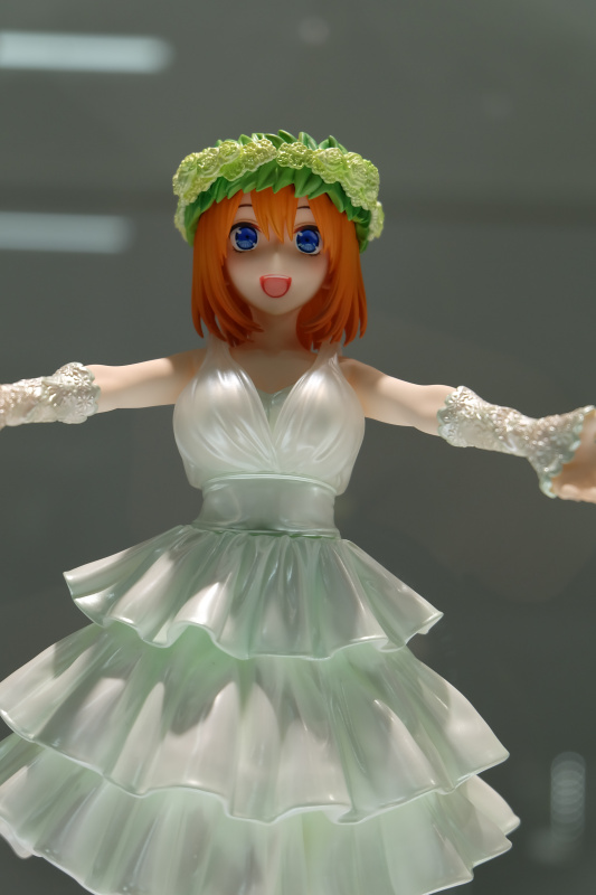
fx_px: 1863
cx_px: 298
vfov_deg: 27.0
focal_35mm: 75
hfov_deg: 18.2
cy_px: 448
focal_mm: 50
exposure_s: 1/125
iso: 250
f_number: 5.6
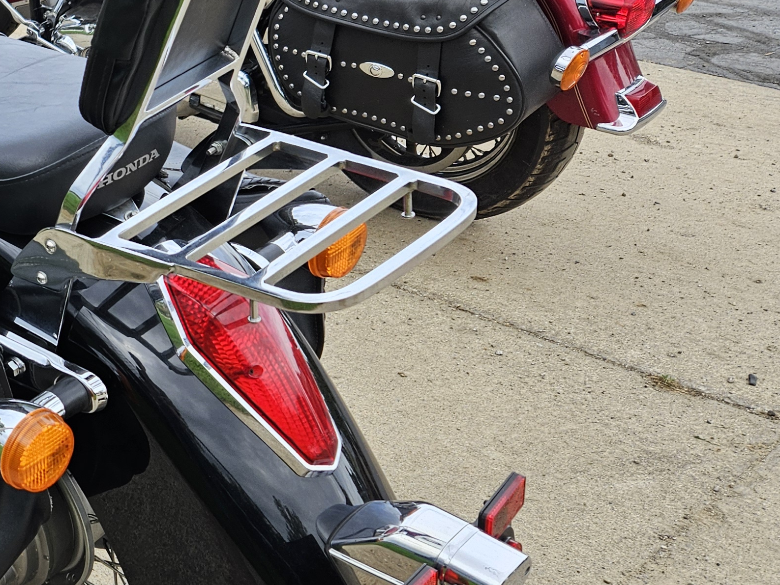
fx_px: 1307
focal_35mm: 58
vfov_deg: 25.2
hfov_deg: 28.2
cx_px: -195
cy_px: 268
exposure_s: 1/235
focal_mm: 5.4
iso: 25
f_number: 1.8
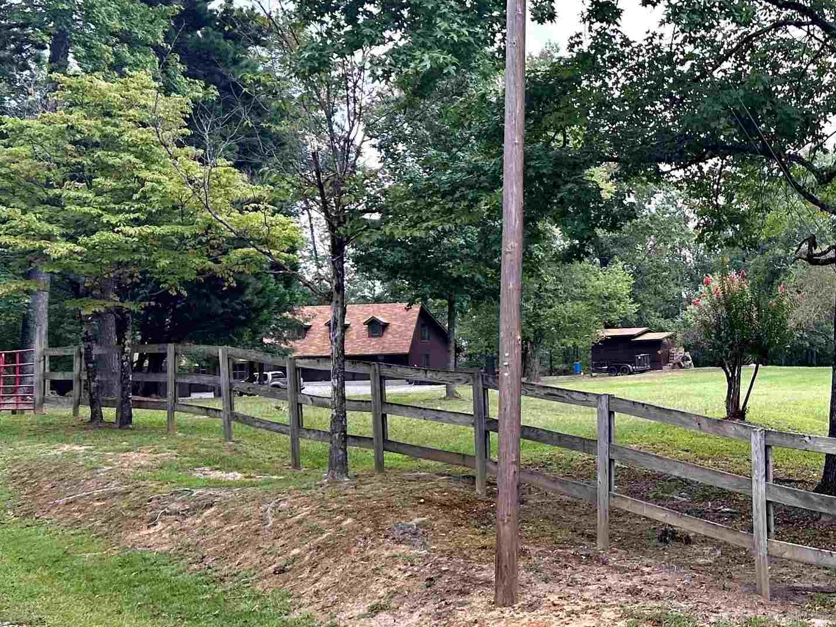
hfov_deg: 32.0
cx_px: 815
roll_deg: +1.4
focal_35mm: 56
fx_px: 1353
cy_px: 284
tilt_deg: +3.9
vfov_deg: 26.1
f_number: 1.5
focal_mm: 5.7
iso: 50
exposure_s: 1/394
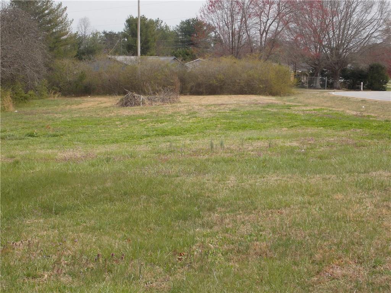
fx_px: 881
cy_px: 146
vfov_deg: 18.9
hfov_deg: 25.0
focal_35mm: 78
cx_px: 196
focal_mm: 13.9
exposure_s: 1/400
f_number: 4.3
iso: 80
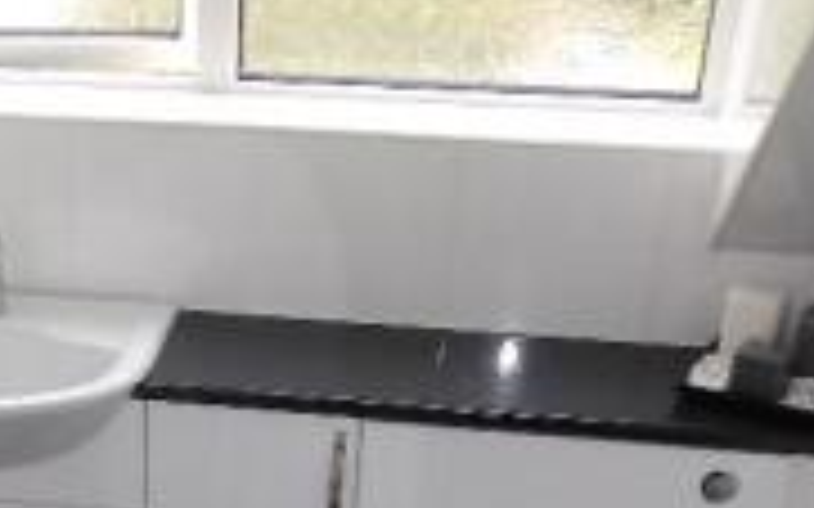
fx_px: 1663
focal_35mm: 75
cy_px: 641
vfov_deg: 16.5
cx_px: 74
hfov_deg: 26.5
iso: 80
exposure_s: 1/30
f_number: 3.4
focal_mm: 4
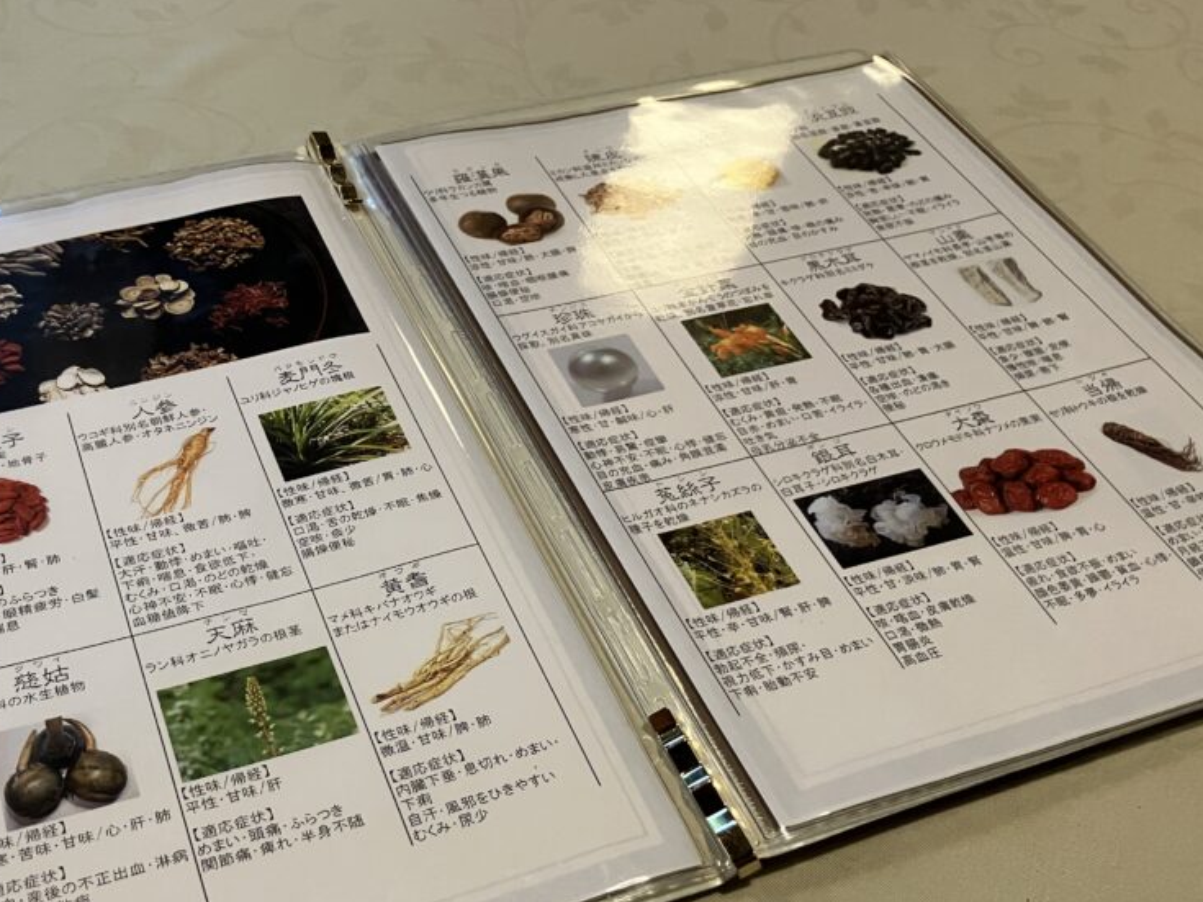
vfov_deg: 36.5
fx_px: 1355
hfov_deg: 47.4
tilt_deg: -49.8
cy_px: 591
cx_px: 447
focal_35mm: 39
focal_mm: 3.99
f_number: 1.8
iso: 200
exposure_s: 1/60
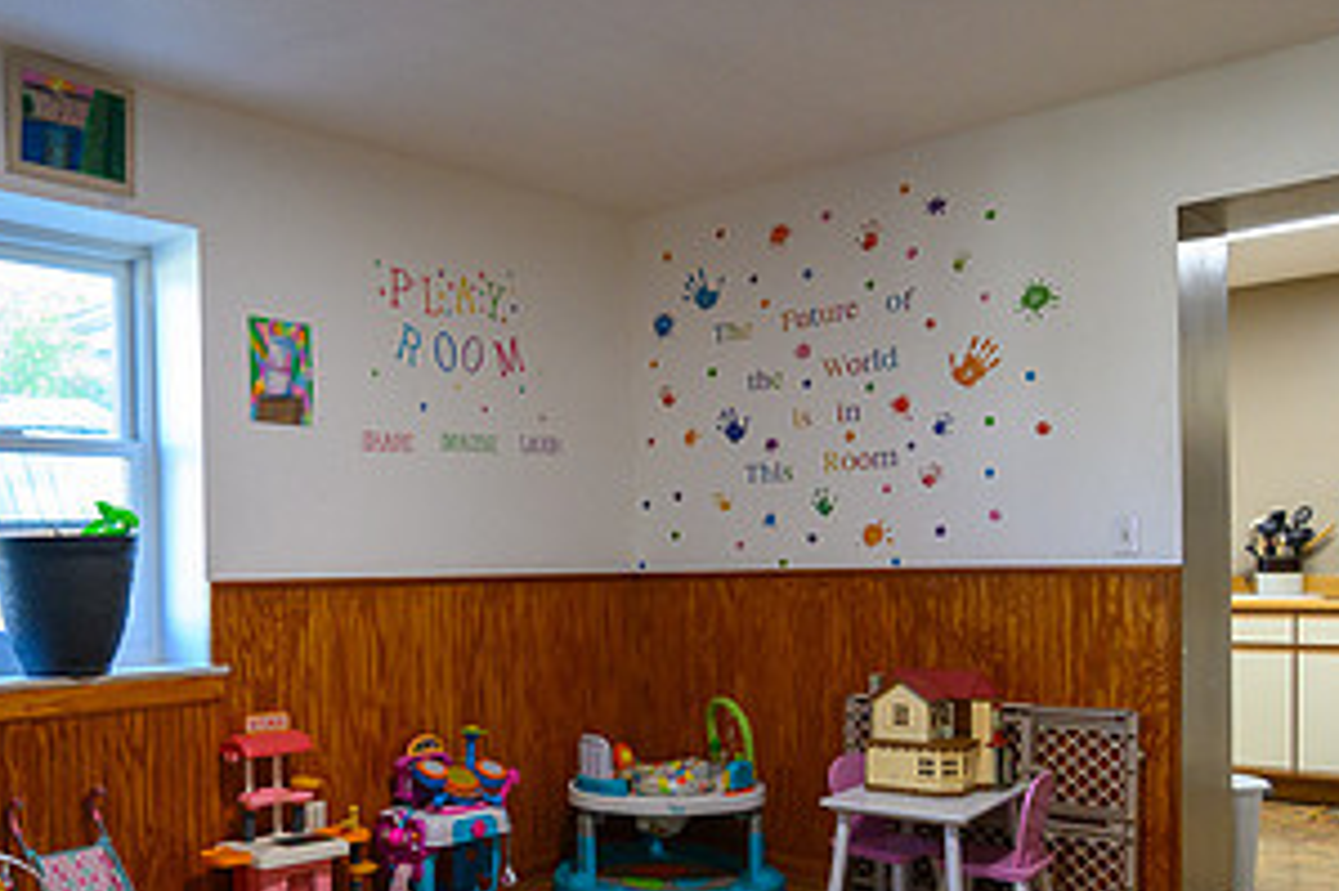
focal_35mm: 33
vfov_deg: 39.5
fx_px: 1227
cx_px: 372
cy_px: 589
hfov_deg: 55.1
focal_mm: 17
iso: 2500
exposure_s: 1/125
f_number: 4
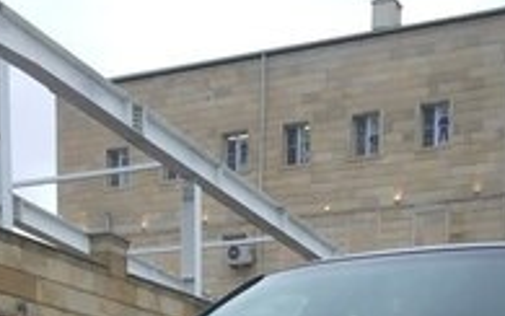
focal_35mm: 78
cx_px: 275
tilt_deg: -3.5
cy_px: 606
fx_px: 1074
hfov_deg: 26.5
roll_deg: -0.9
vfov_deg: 14.3
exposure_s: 1/33
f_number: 2.2
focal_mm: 4.15
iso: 32
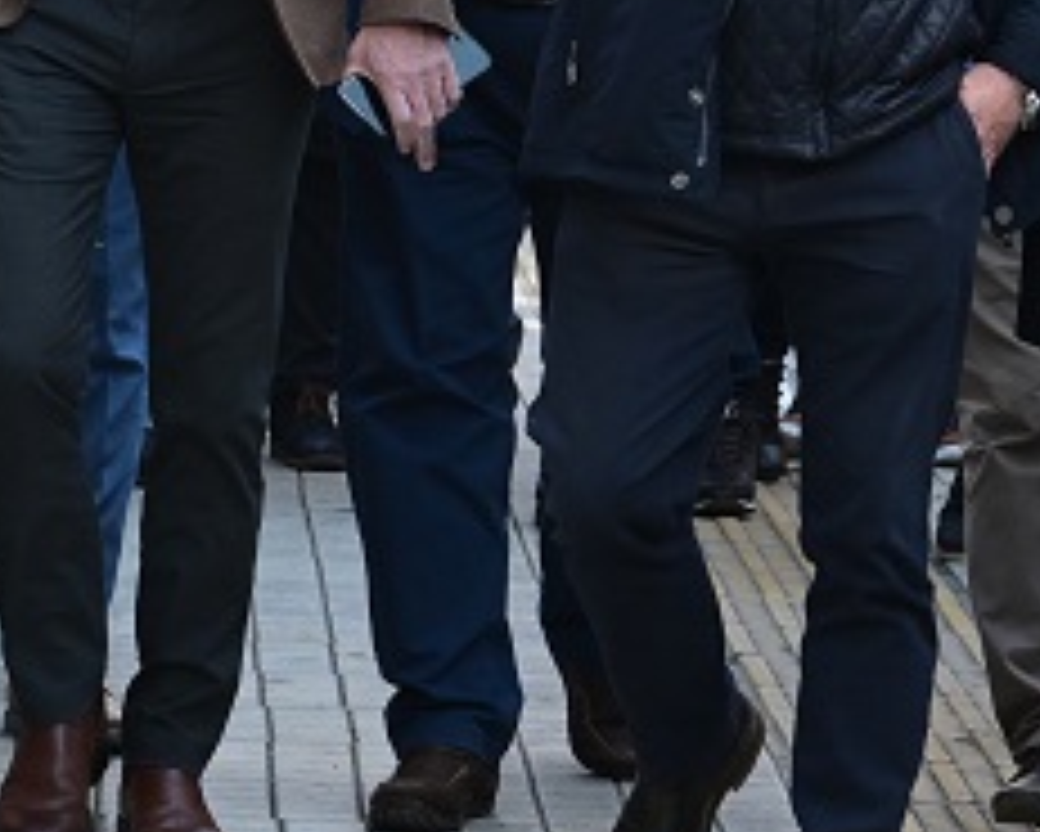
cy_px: 108
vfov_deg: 4.2
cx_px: 1013
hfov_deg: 5.3
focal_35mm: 366
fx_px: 11270
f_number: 5.6
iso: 500
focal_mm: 75
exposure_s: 1/320
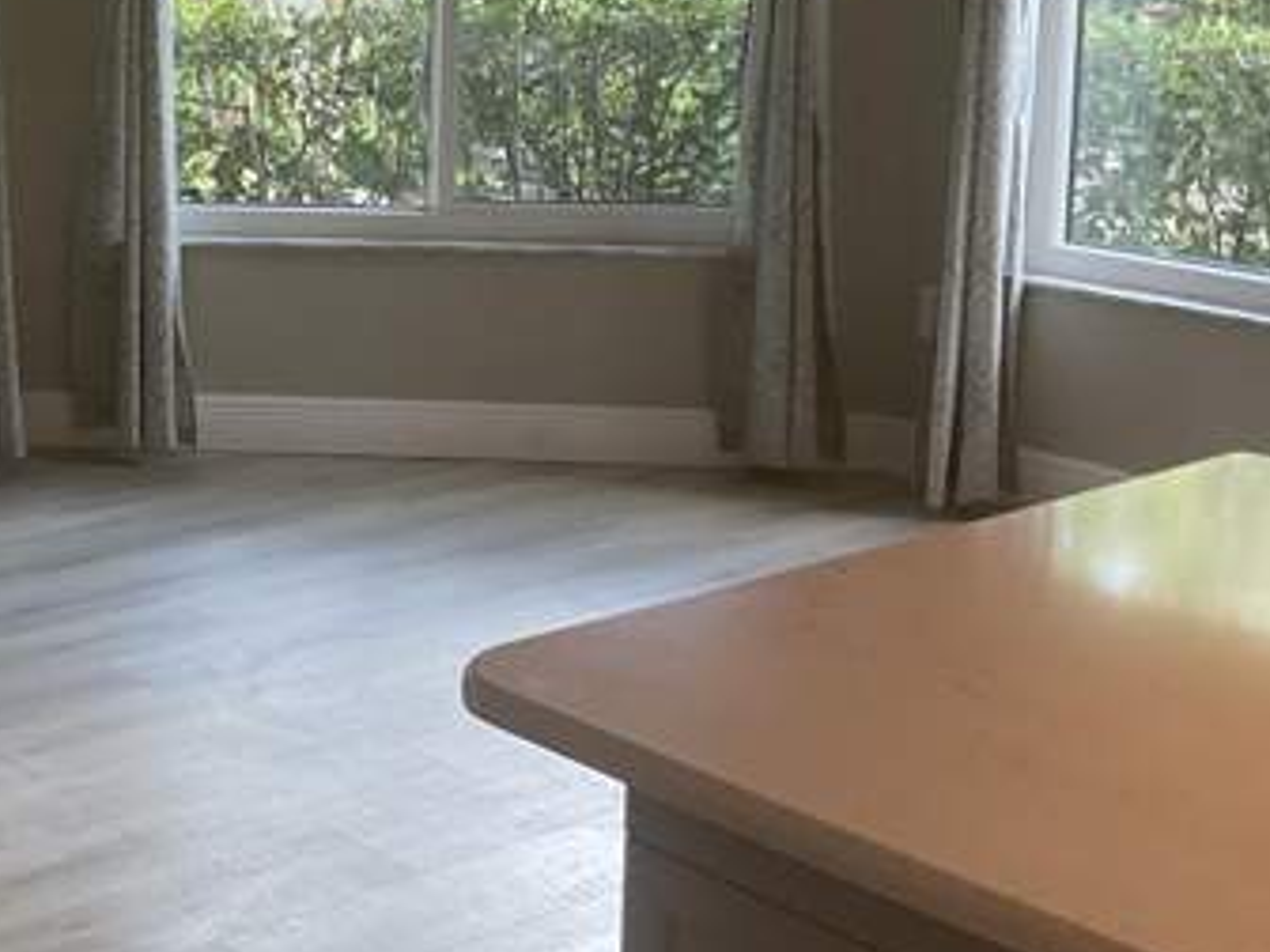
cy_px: 110
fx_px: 2531
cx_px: -30
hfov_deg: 26.5
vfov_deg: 20.9
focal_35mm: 69
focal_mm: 3
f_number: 1.8
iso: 50
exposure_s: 1/60
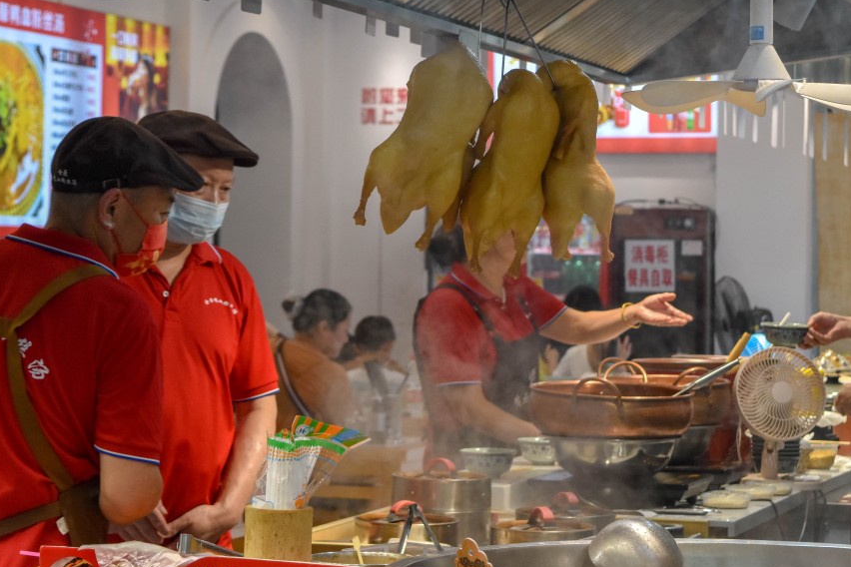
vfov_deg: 13.1
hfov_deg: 19.5
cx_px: 499
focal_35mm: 105
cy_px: 221
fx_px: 2473
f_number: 5.6
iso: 1000
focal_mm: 55
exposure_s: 1/500
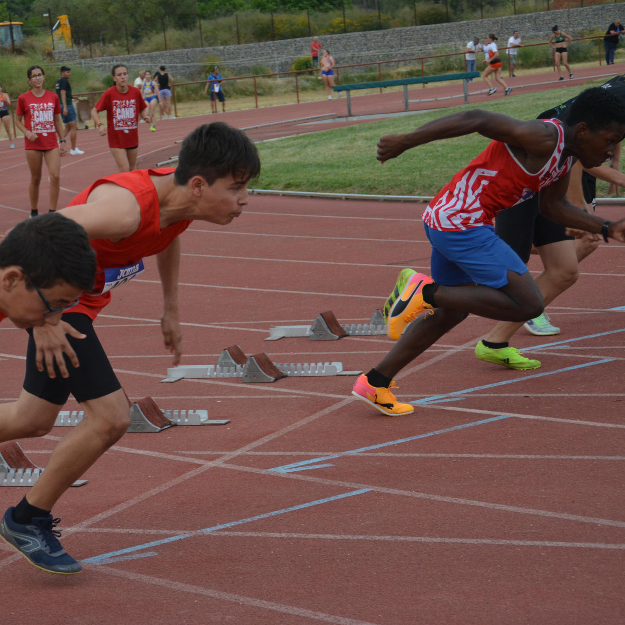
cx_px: 162
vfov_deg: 16.1
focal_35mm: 108
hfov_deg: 16.1
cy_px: 312
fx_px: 2206
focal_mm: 56
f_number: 5
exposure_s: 1/1000
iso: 800
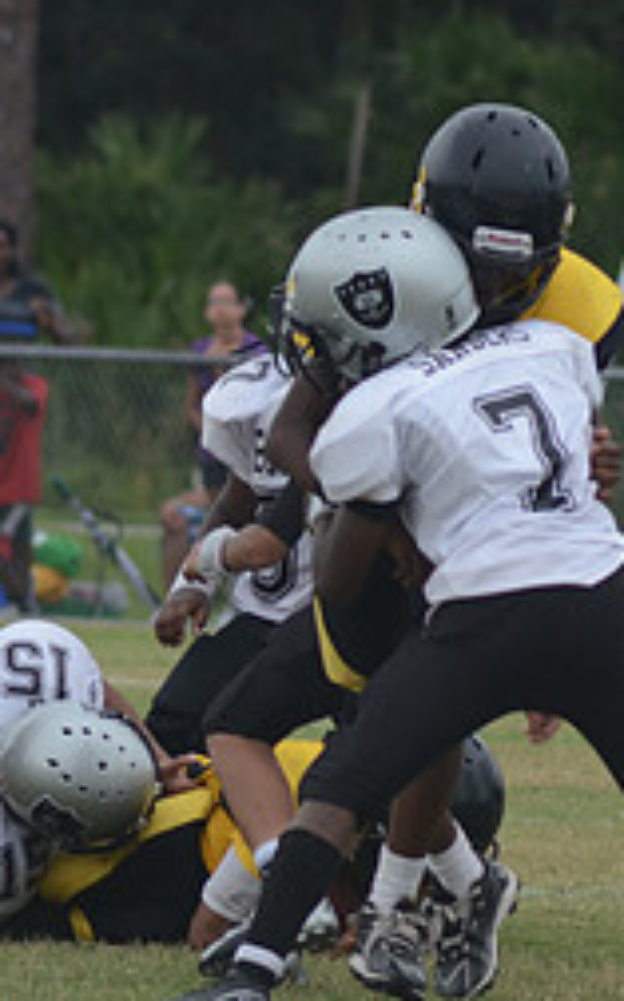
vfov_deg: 3.0
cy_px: 739
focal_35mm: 703
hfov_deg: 1.9
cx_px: 147
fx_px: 19172
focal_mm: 200
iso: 400
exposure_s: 1/800
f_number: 5.6
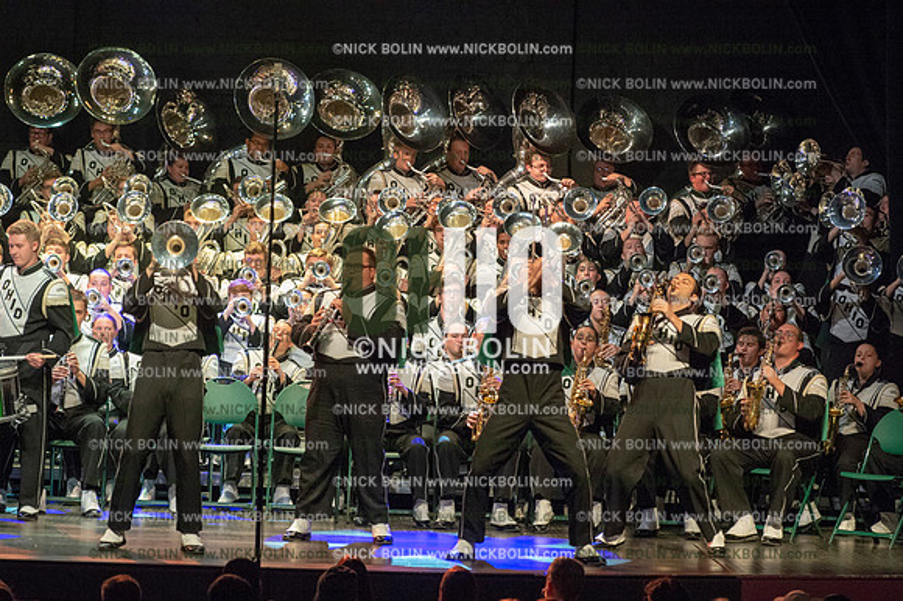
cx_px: 452
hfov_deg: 11.4
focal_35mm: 180
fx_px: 4512
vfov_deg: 7.6
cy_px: 300
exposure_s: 1/250
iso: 8000
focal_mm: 180
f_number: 5.6
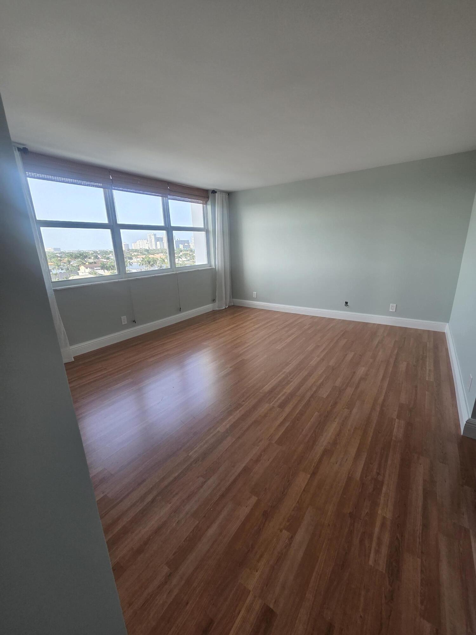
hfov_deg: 89.9
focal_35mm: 13
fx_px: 238
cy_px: 318
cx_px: 238
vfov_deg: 106.2
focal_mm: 2.2
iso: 125
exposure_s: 1/120
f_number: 2.2
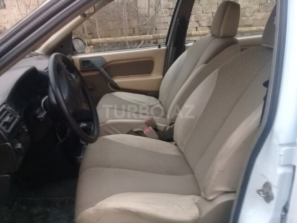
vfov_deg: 45.4
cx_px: 148
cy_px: 112
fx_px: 266
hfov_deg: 58.4
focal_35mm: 31
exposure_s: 1/33
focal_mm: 3.3
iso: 125
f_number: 2.2
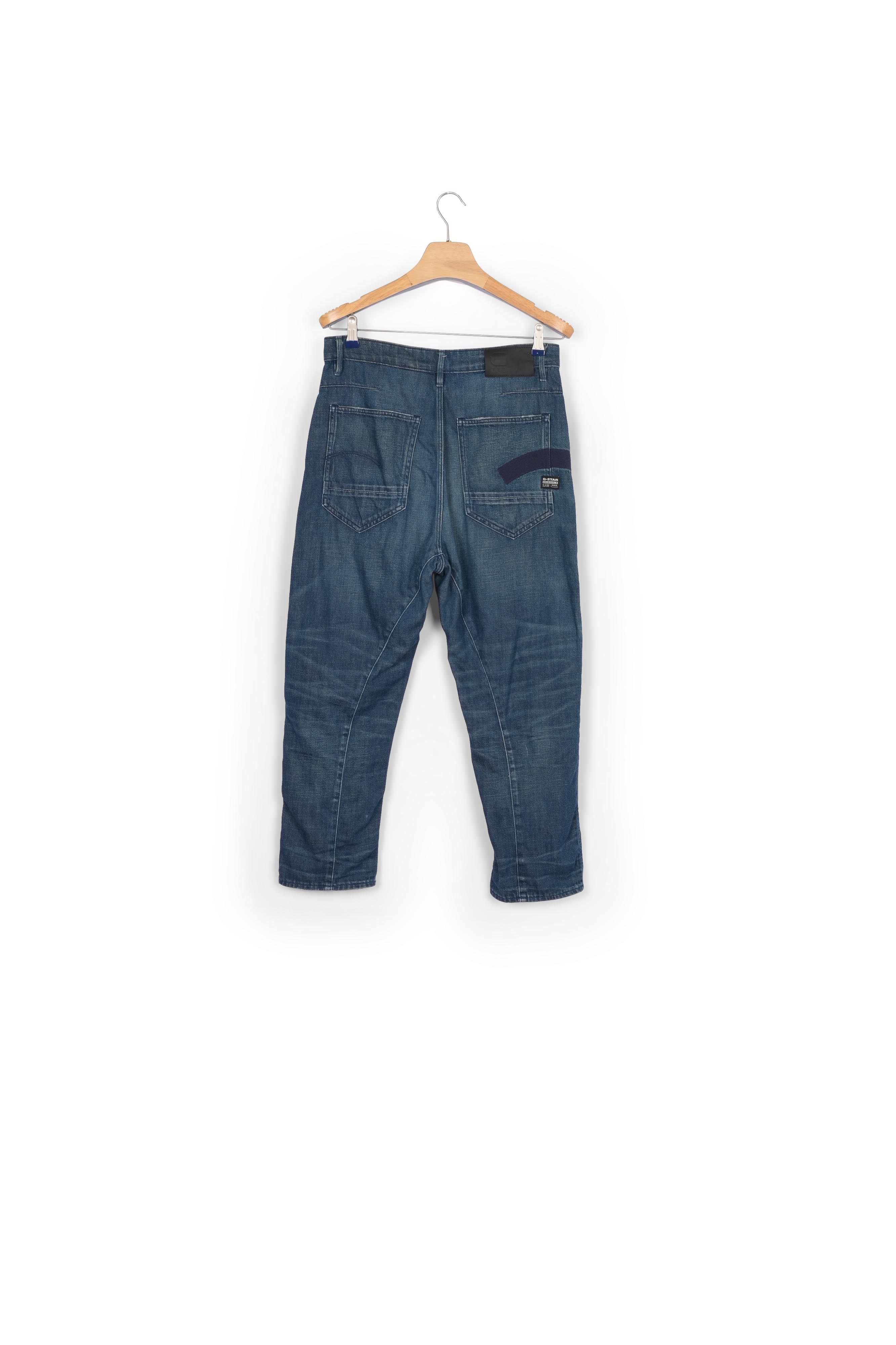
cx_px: 448
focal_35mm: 38
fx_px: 1419
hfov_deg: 35.0
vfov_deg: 50.7
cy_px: 672
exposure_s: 1/125
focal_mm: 38
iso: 100
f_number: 13
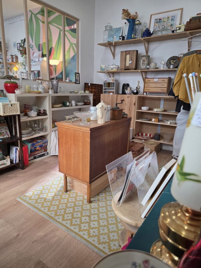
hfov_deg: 58.9
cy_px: 134
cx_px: 100
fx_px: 178
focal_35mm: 23
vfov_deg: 73.9
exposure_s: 1/100
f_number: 1.7
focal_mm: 6.3
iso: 160
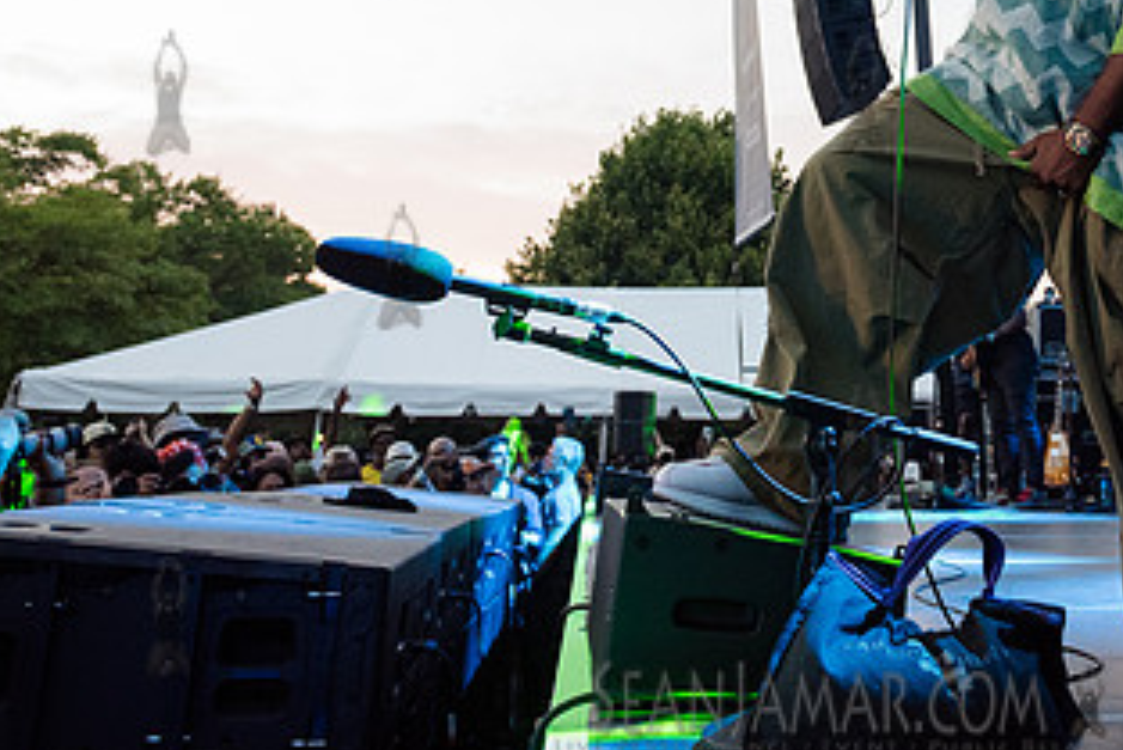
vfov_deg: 28.8
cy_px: 92
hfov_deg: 42.1
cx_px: 861
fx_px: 1404
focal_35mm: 45
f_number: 4
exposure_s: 1/320
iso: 5000
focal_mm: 24
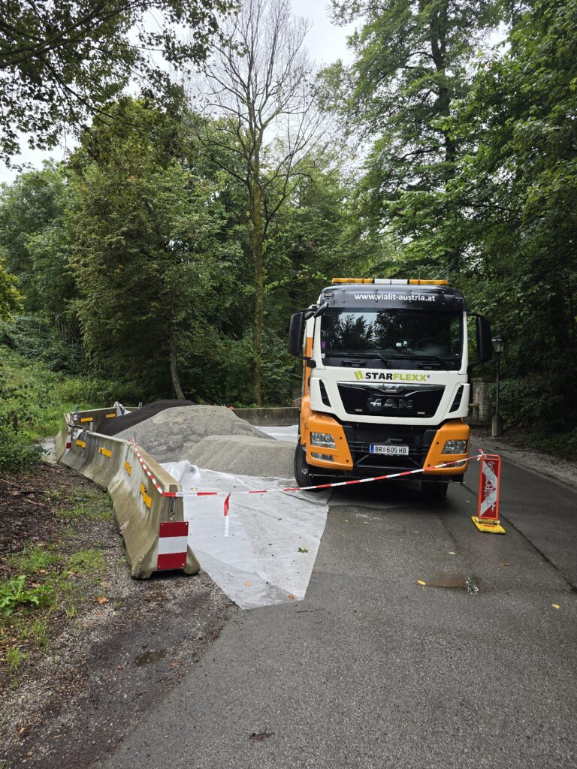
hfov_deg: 58.9
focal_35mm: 23
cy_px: 384
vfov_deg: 73.9
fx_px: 511
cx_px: 288
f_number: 1.7
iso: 20
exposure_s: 1/100
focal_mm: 6.3
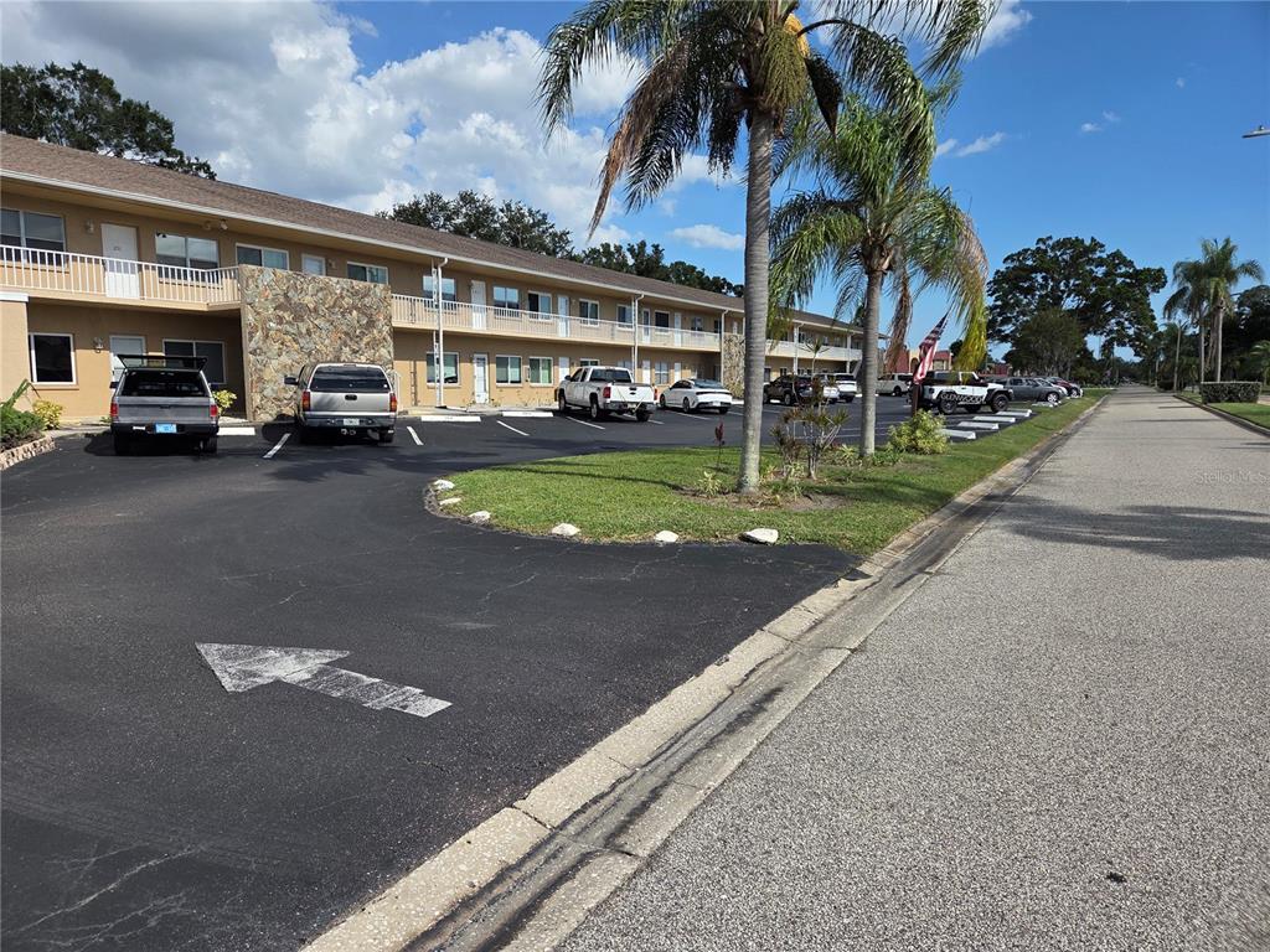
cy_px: 476
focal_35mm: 23
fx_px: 844
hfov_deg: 73.9
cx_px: 635
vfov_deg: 58.9
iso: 80
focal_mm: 5.4
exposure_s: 1/5862
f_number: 1.8
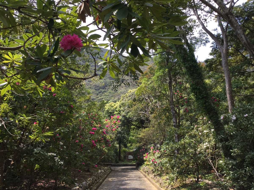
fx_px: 227
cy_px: 95
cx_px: 127
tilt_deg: +10.2
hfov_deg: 58.4
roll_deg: -0.3
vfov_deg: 45.4
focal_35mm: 31
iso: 25
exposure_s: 1/509
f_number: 2.4
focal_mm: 3.3
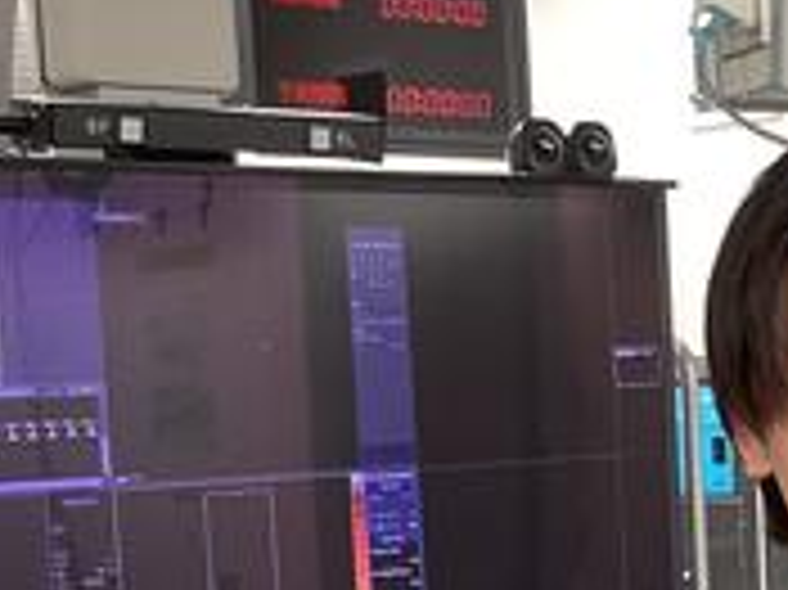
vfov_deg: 14.0
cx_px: 880
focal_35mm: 104
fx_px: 2366
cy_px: 585
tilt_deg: -5.4
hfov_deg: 18.2
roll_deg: +2.4
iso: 100
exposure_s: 1/50
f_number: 2.4
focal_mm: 3.3
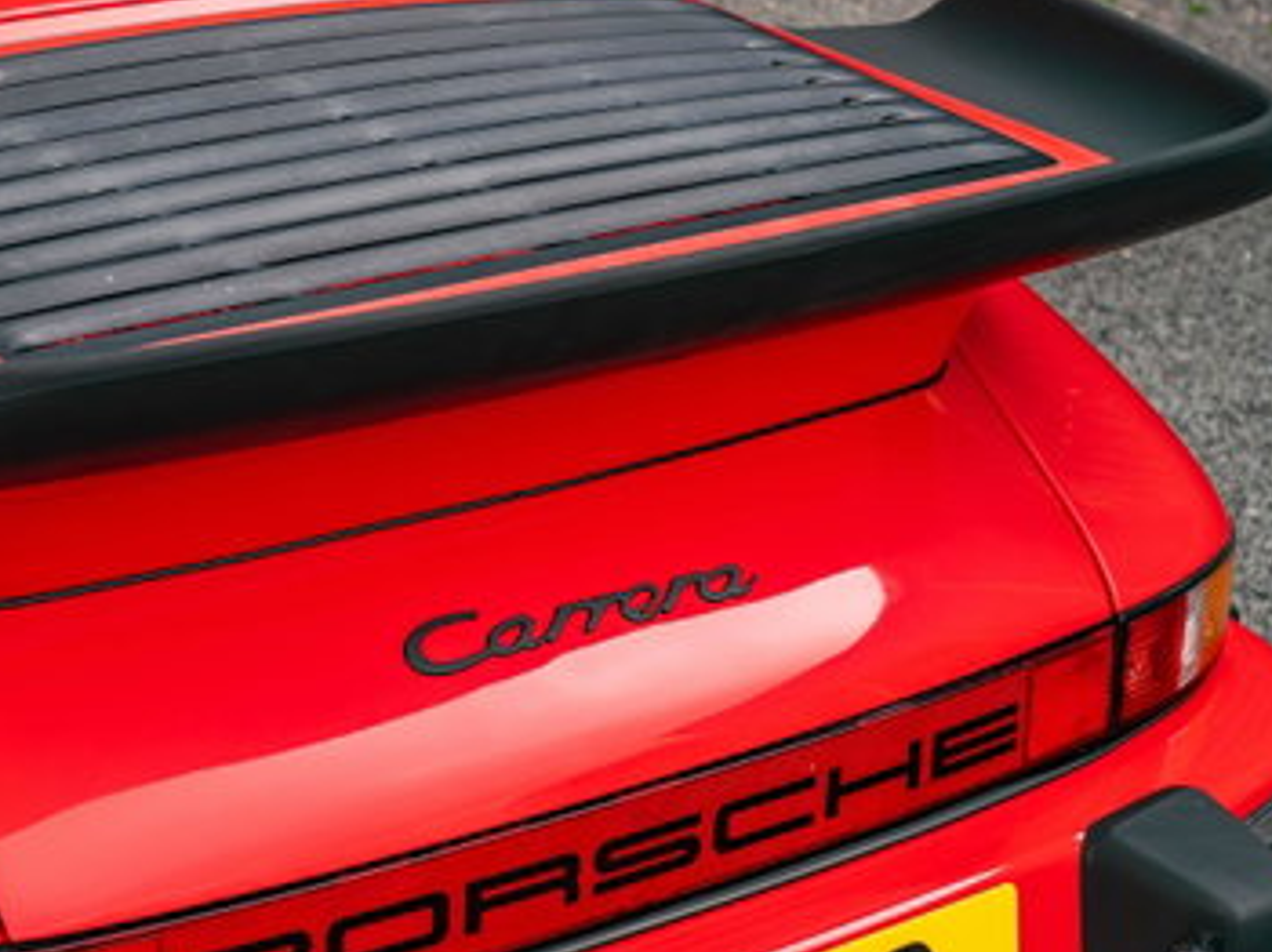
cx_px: 491
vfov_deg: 15.5
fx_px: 3488
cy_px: 534
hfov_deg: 20.6
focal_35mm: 95
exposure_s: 1/320
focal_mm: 45
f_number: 4.5
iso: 1250
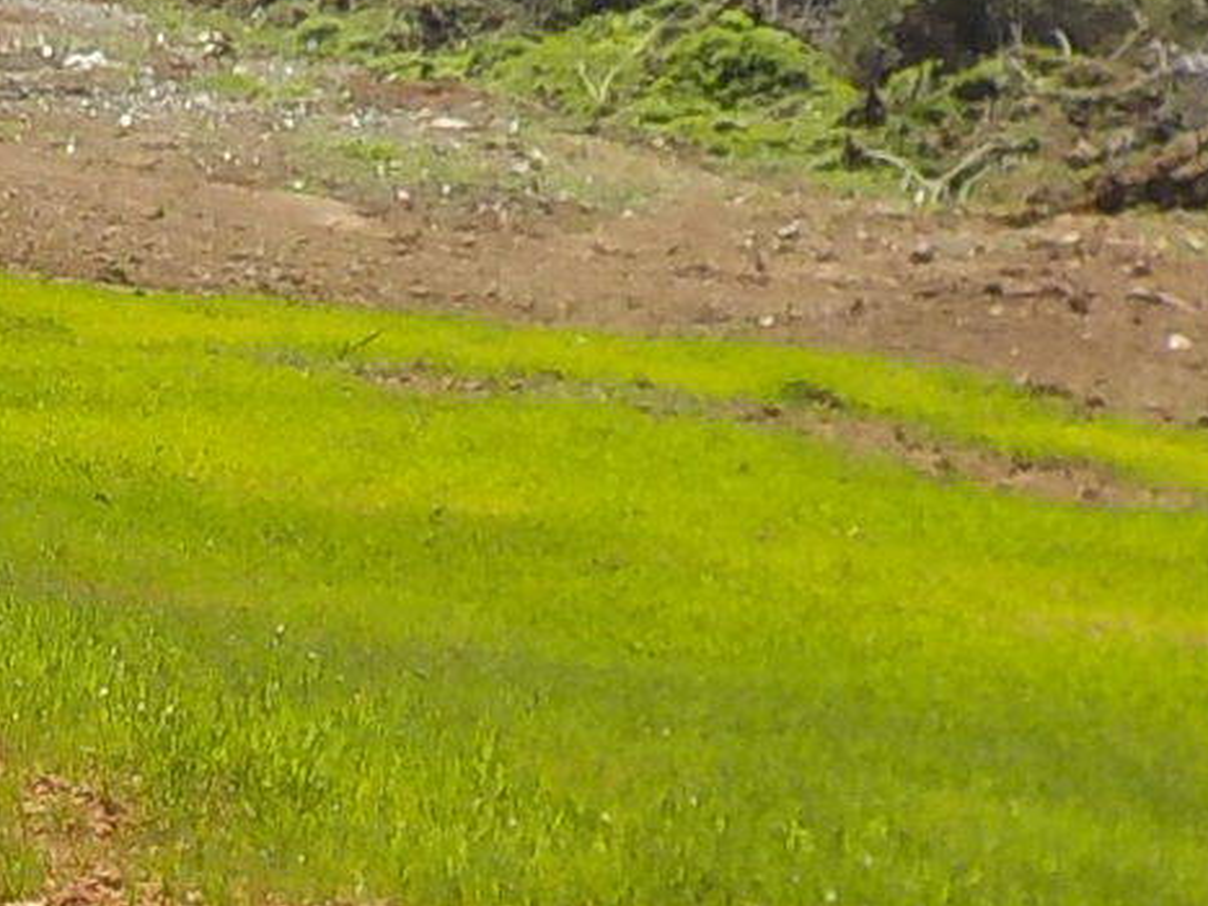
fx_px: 5094
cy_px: 818
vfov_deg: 10.1
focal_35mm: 146
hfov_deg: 13.3
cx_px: -47
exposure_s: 1/800
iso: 125
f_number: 3.3
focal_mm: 4.1
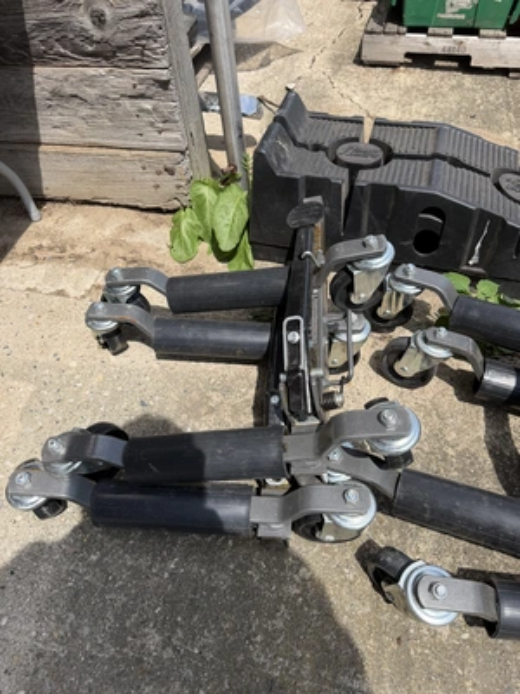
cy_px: 347
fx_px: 481
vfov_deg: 71.6
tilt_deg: -50.5
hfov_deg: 56.8
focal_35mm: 24
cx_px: 260
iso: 80
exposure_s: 1/3279
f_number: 1.78
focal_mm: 6.76
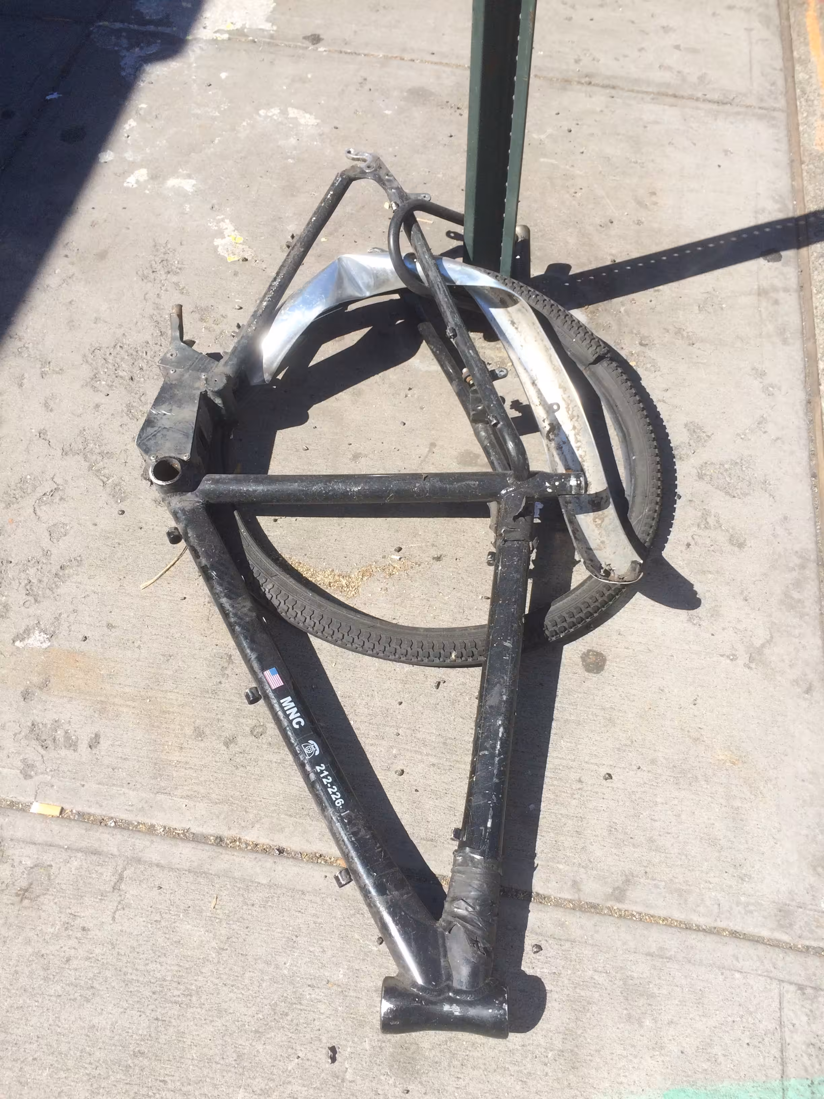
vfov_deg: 61.7
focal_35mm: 29
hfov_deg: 48.2
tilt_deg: -55.6
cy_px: 550
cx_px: 412
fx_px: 920
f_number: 2.2
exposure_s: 1/1642
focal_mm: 4.15
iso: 32
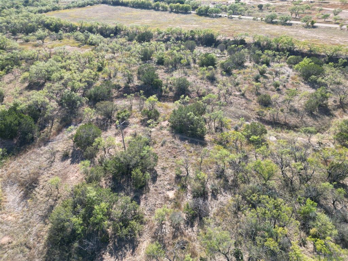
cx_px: 174
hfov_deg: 71.6
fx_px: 241
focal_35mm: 24
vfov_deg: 56.8
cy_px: 130
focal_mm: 6.72
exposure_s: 1/725
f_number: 1.7
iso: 100
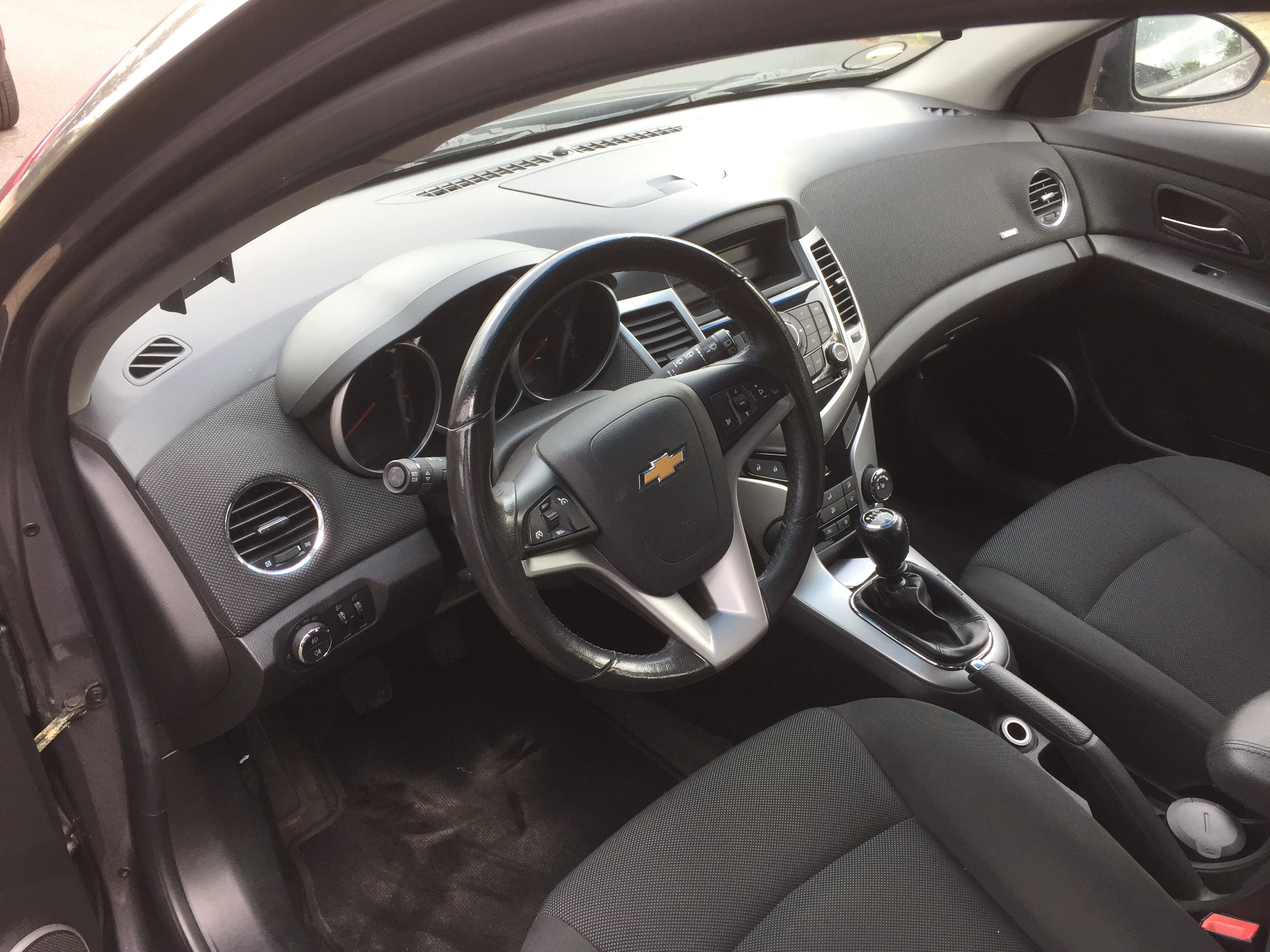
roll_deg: -0.1
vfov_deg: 48.2
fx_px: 1064
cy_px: 476
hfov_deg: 61.7
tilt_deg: -29.9
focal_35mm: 29
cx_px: 635
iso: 50
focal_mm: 4.15
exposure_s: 1/100
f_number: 2.2
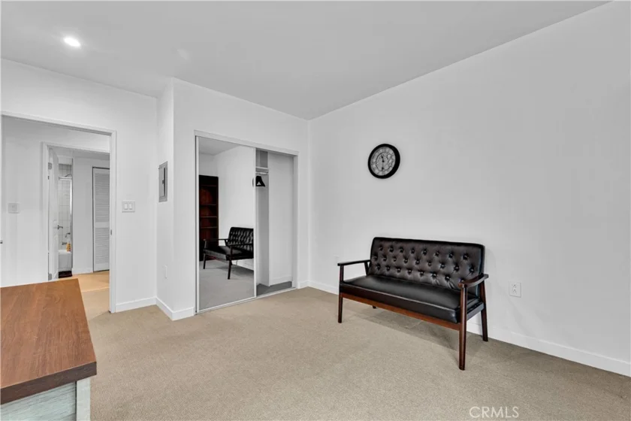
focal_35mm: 14
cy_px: 210
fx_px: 245
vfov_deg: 81.2
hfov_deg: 104.3
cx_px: 316
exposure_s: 1/15
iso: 100
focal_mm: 14
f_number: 8
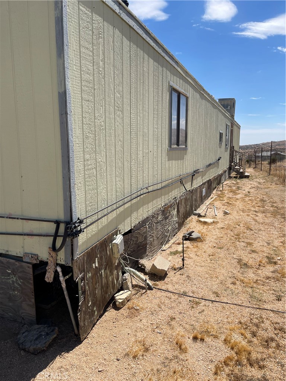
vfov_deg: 69.4
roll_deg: -0.8
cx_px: 143
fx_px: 275
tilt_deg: -7.8
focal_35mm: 25
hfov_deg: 54.9
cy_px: 190
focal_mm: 5.1
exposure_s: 1/4902
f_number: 1.6
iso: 32
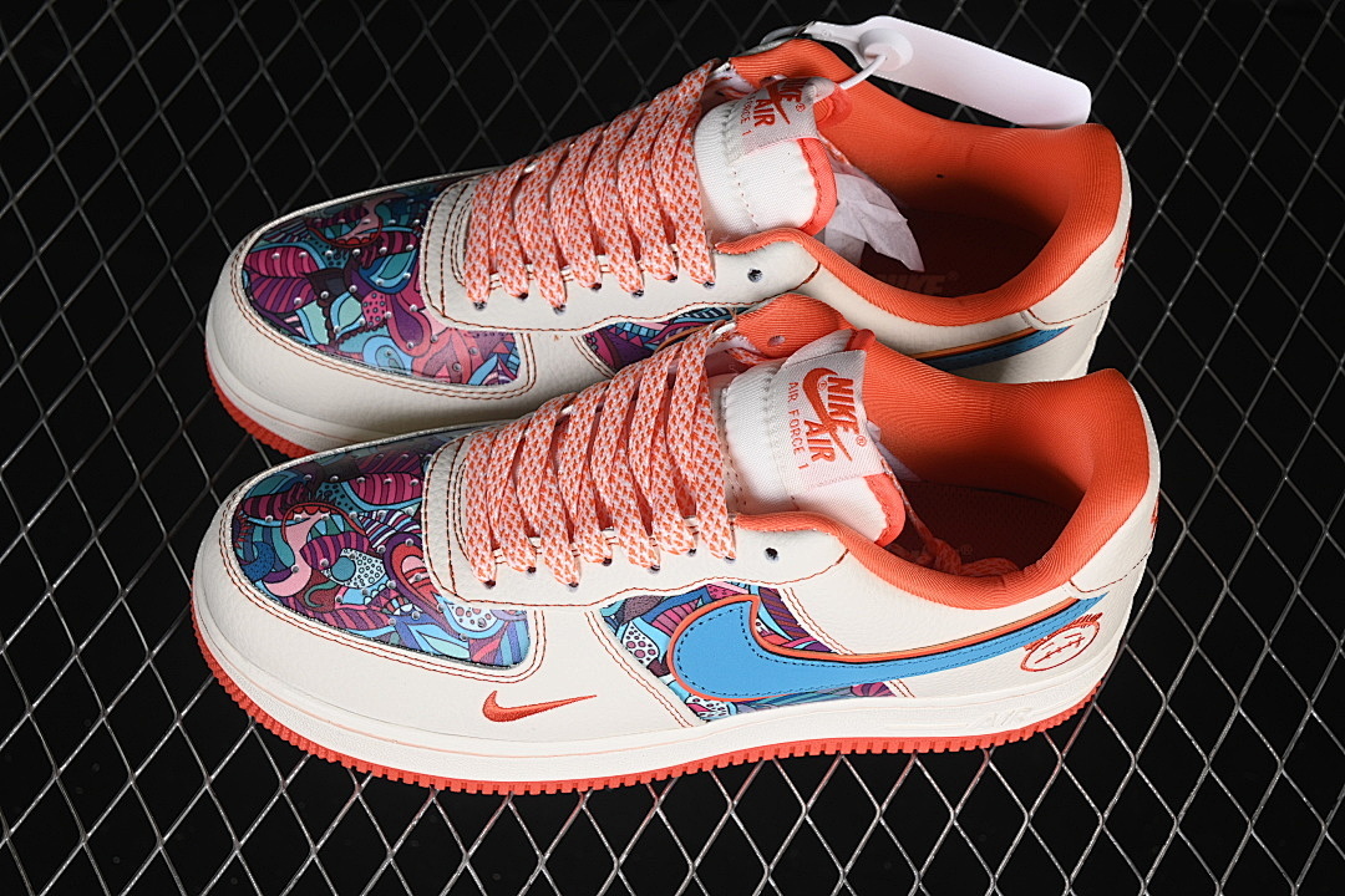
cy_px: 448
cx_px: 672
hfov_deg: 27.0
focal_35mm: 75
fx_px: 2802
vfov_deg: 18.2
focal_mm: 50
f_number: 7.1
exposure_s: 1/80
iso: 160
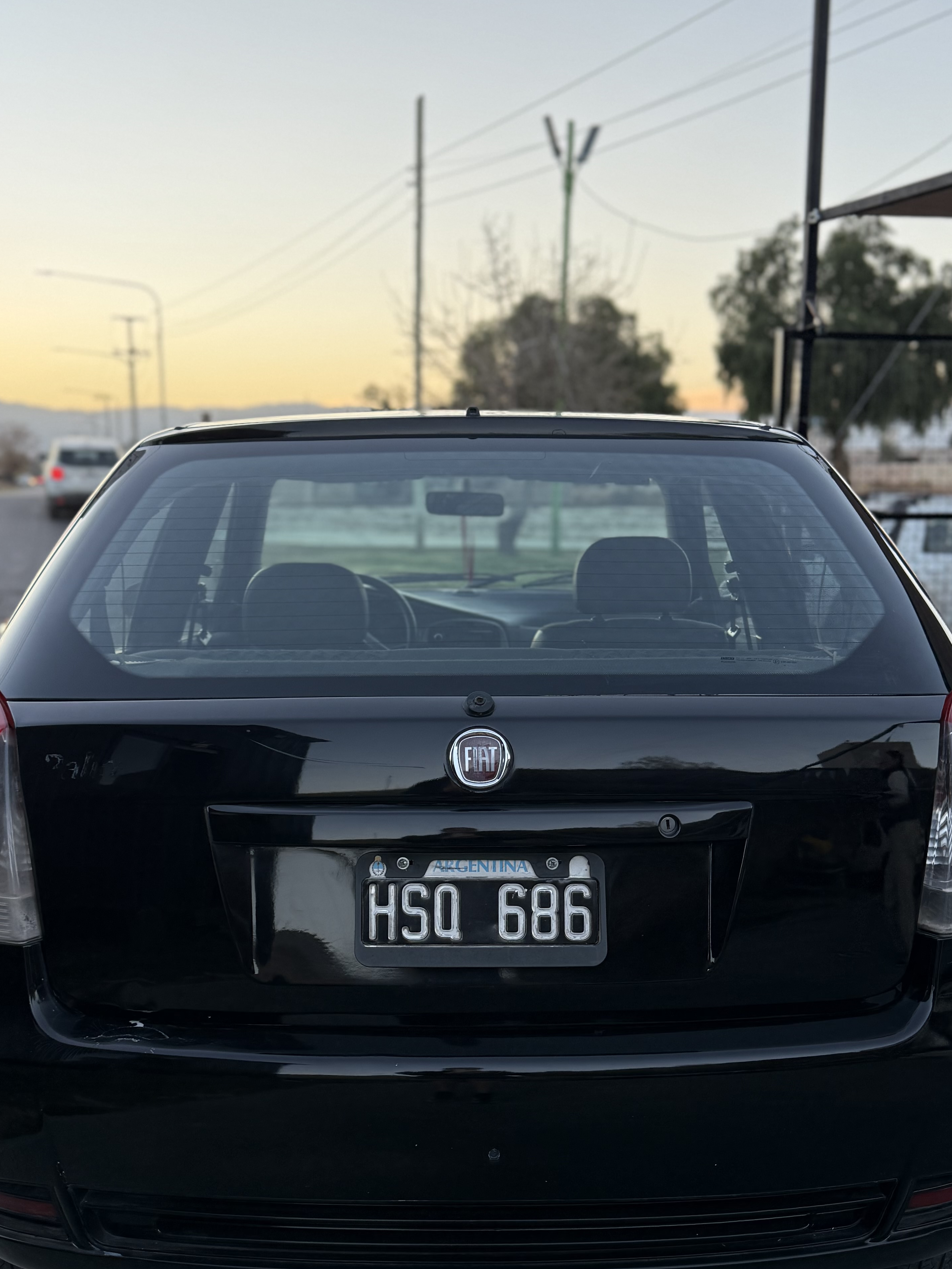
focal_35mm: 36
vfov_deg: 51.2
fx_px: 1320
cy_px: 731
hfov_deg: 39.7
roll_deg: +0.1
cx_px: 462
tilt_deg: -10.3
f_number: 1.78
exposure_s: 1/260
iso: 100
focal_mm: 6.76
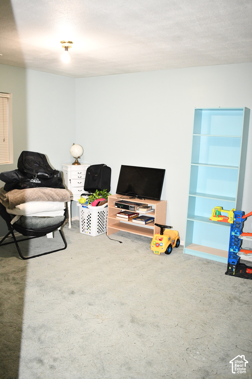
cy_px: 190
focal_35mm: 30
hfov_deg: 43.6
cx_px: 126
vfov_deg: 61.9
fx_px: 315
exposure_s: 1/60
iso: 2200
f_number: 4
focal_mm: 20
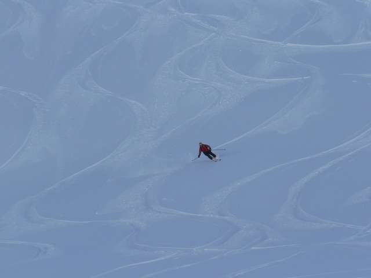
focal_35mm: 315
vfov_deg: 4.7
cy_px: 139
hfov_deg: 6.3
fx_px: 3376
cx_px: 186
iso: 80
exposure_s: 1/800
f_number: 5.6
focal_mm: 52.5
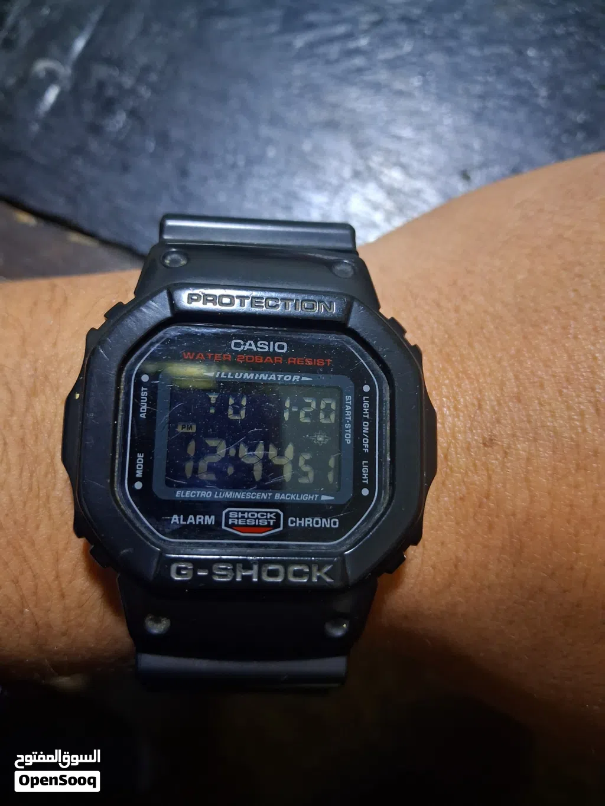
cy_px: 403
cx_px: 302
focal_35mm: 27
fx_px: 629
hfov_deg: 51.4
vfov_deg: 65.3
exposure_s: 1/25
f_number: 1.8
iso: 640
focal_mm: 4
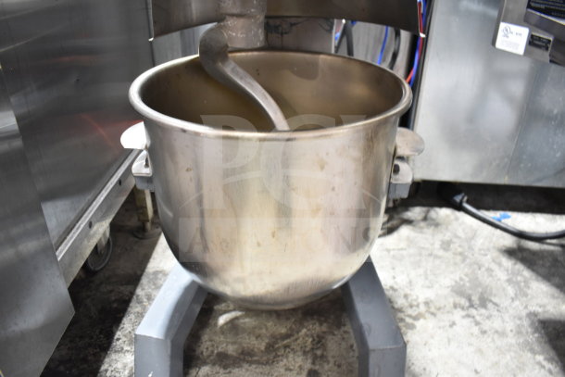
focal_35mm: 27
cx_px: 282
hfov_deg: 67.4
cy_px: 188
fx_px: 424
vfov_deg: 48.0
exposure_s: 1/30
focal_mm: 18
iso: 1100
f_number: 3.5
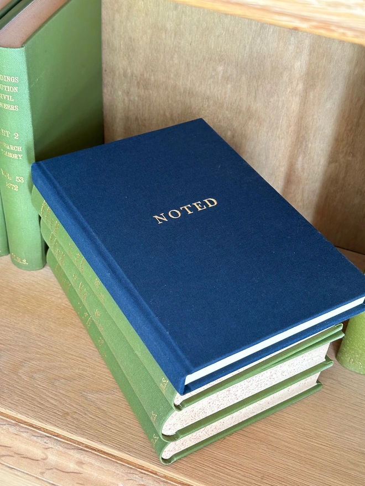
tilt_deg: -43.7
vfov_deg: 39.7
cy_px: 243
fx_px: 675
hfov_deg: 30.3
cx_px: 182
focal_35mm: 48
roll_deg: -6.0
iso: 500
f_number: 1.78
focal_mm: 6.86
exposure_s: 1/40
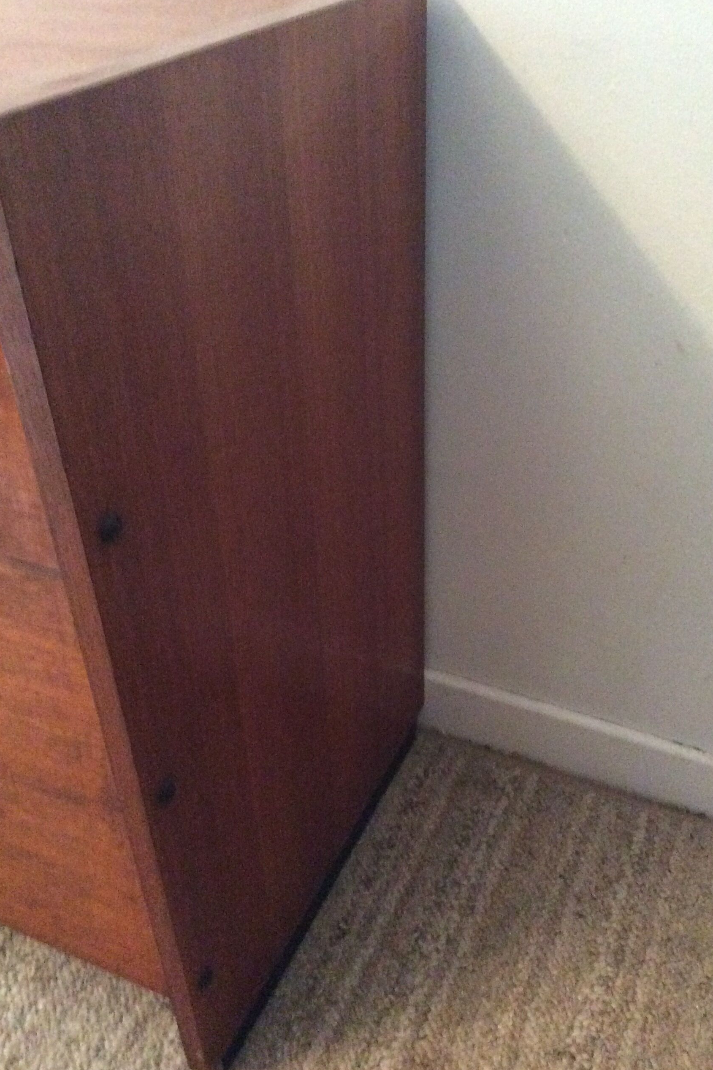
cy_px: 538
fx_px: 1010
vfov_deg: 55.8
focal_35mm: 34
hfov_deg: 38.8
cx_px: 404
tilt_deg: -35.8
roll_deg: +0.9
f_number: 2.4
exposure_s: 1/17
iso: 500
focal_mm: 3.3
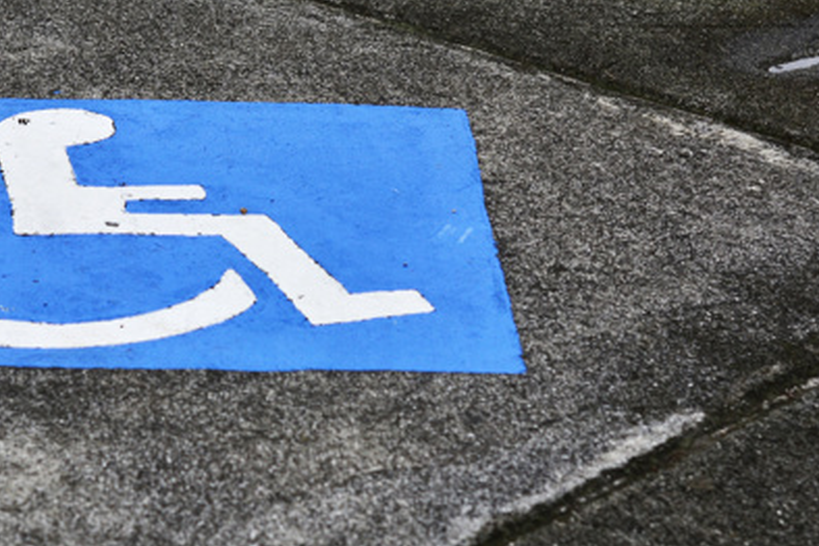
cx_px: 282
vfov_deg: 11.5
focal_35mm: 119
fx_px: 2708
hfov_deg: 17.2
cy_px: 306
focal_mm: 50
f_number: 3.5
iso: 200
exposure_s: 1/4000
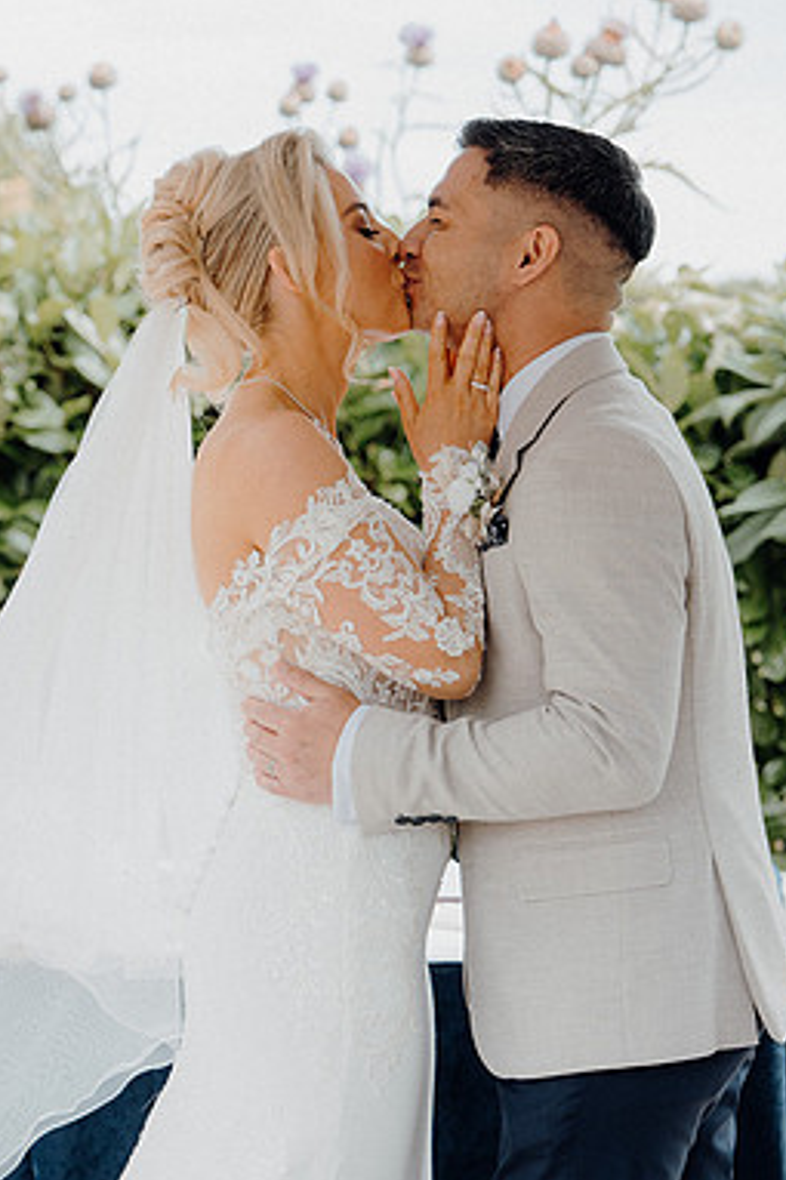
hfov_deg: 12.9
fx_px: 3474
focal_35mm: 106
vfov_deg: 19.3
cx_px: 247
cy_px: 593
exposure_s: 1/200
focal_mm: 70
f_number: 3.5
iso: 125
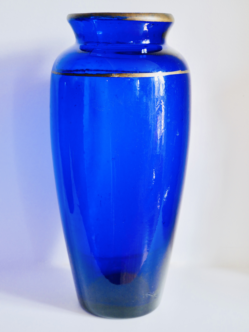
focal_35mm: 50
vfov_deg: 38.2
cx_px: 124
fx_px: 479
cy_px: 166
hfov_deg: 29.1
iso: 500
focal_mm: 25
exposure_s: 1/60
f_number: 4.5
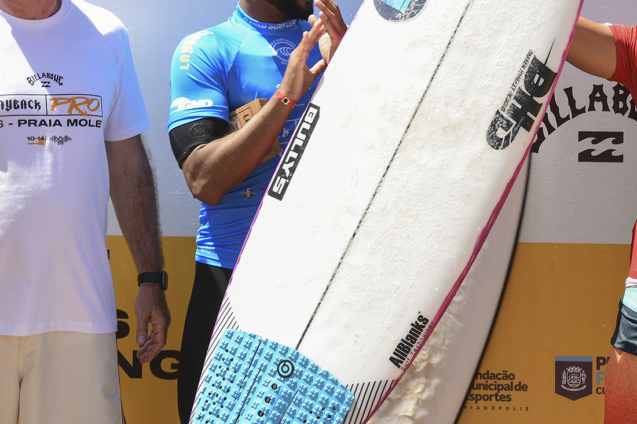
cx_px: 573
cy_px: 47
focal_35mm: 130
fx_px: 2300
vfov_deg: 10.5
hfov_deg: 15.6
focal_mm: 65
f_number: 6.3
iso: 100
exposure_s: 1/200
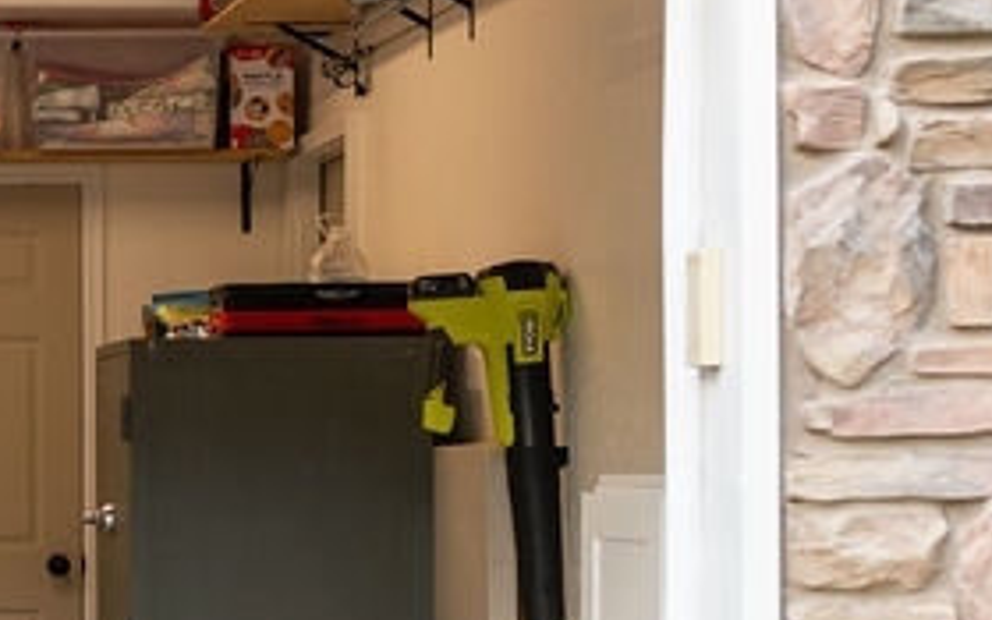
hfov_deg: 15.0
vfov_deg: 9.9
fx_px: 3569
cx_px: -358
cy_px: 523
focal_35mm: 132
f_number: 3.5
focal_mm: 35
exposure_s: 1/320
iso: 500
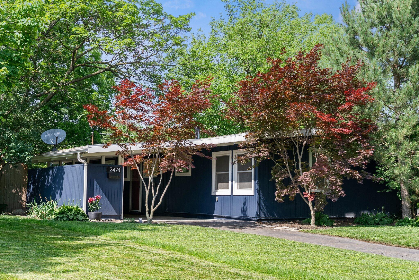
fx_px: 675
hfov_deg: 34.5
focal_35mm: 58
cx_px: 210
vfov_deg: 23.4
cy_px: 140
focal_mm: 58
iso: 320
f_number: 9
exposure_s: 1/160
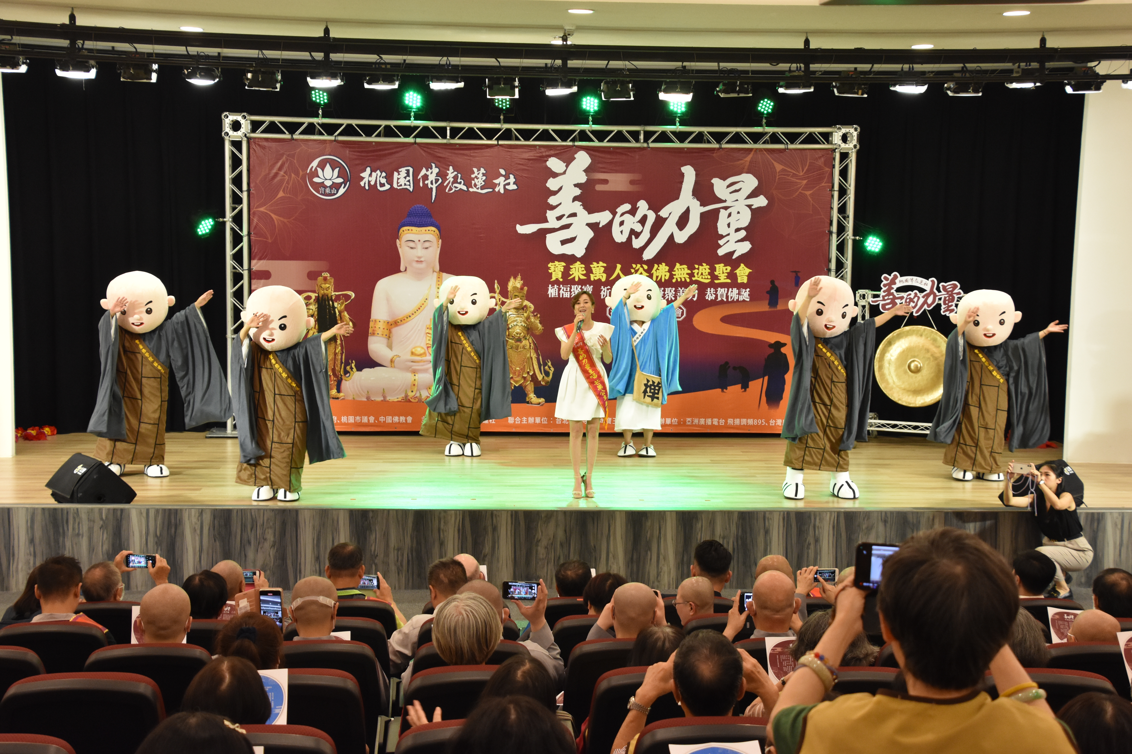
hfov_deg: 37.9
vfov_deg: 25.8
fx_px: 1651
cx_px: 566
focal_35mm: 52
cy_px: 377
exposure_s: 1/125
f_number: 5.6
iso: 1600
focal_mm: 35
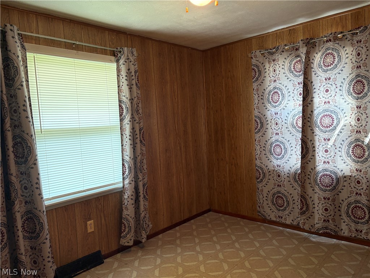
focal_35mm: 26
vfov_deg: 53.1
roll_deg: +3.8
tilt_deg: -2.6
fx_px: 278
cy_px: 139
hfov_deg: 67.3
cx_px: 185
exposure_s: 1/60
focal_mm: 5.96
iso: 125
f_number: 1.6
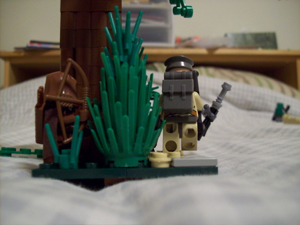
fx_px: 312
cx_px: 150
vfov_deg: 39.6
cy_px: 112
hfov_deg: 51.4
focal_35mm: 36
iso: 200
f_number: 2.7
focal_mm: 6
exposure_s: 1/8
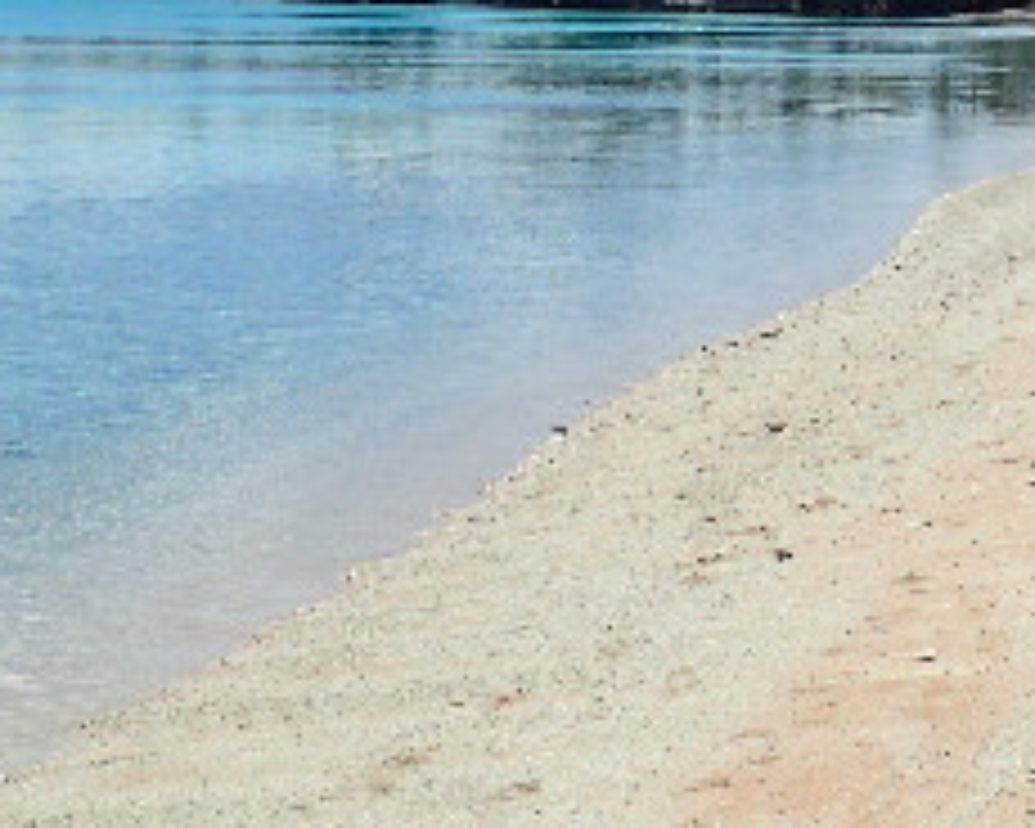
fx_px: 3124
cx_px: 1017
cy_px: -90
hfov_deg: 18.4
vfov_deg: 14.7
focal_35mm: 102
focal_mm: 5.5
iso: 100
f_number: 9
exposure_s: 1/320
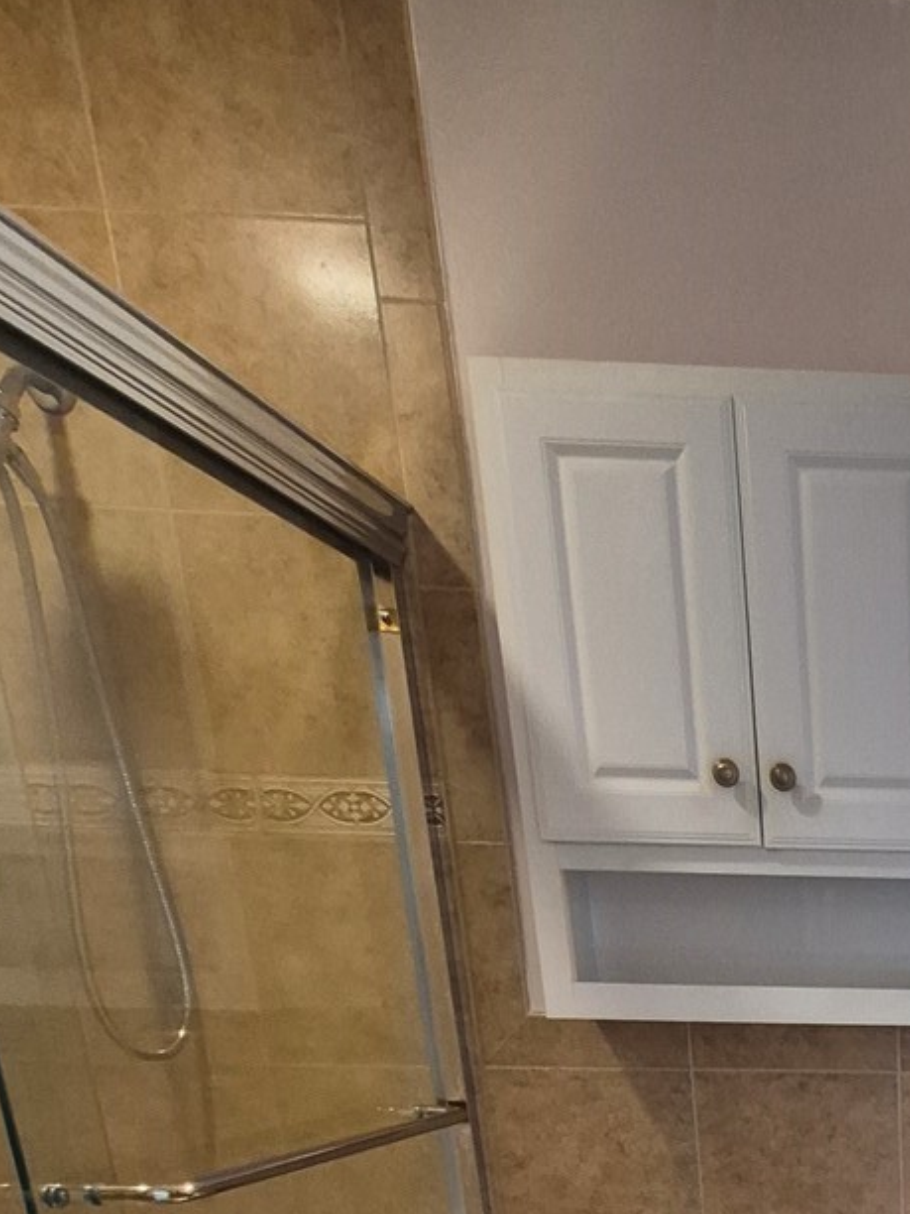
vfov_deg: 41.4
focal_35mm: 34
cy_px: 1373
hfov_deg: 33.4
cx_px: 1114
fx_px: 1192
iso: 100
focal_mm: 1.74
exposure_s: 1/60
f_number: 2.2
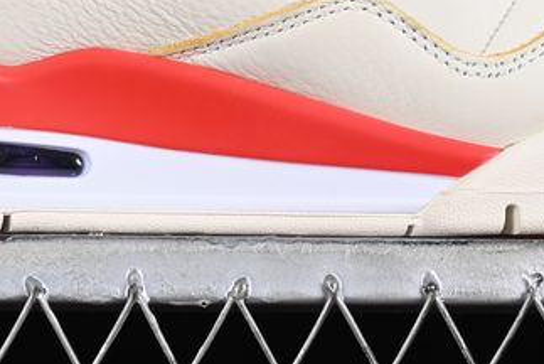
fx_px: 3509
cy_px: -100
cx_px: 236
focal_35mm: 232
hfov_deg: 8.9
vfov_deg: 5.9
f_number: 8
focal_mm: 50
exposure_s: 1/80
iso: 160
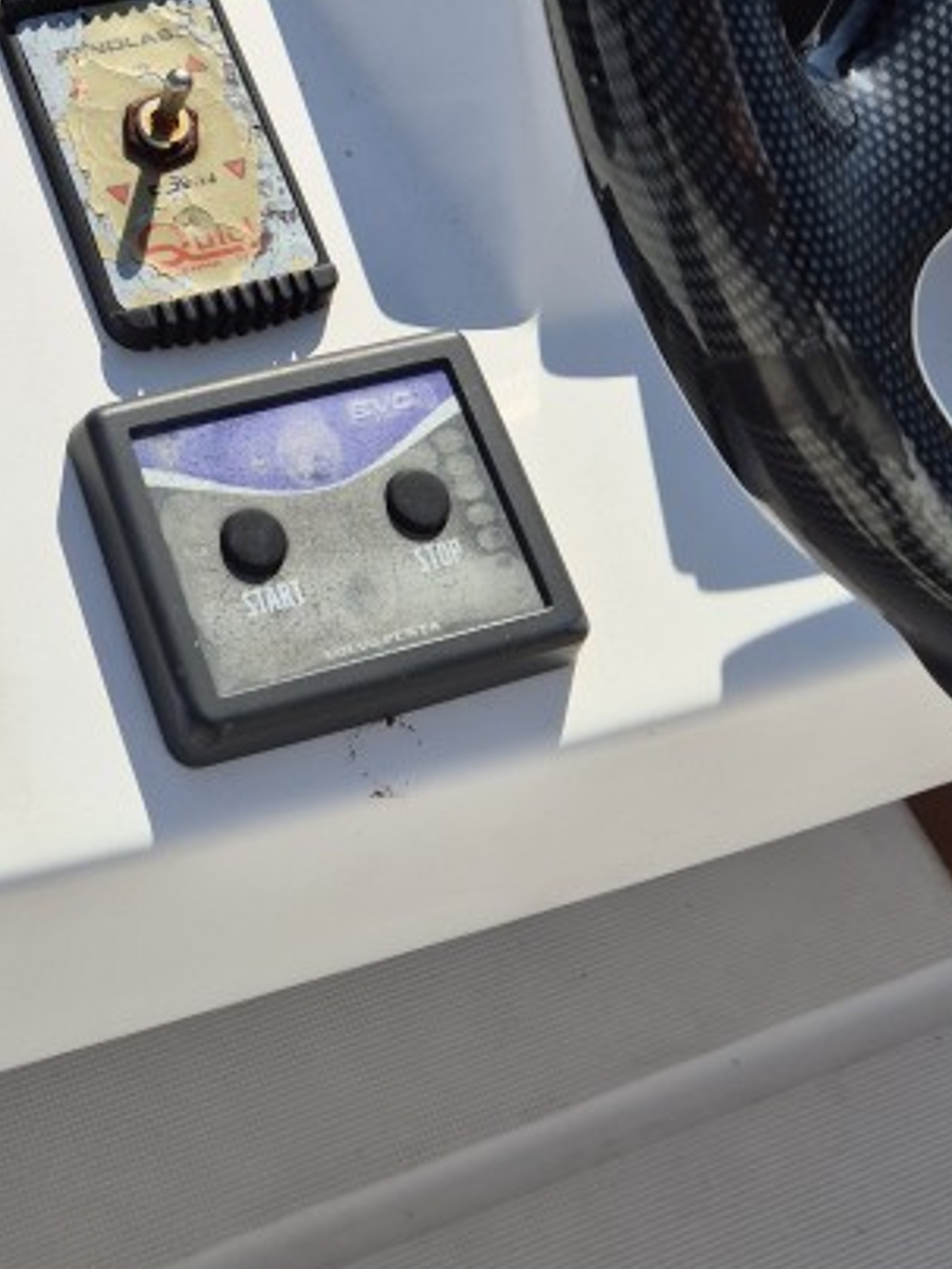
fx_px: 2090
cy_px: 170
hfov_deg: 24.5
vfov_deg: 32.4
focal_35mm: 57
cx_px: 13
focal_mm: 5.4
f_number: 1.8
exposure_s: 1/2912
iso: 25
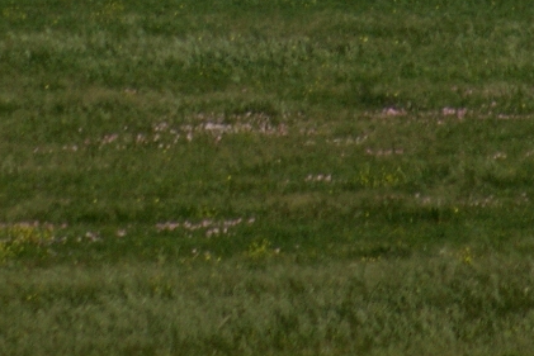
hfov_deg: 1.2
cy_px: -301
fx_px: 25372
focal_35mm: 1710
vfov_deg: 0.8
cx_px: 63
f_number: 5.6
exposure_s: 1/500
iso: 200
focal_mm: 300
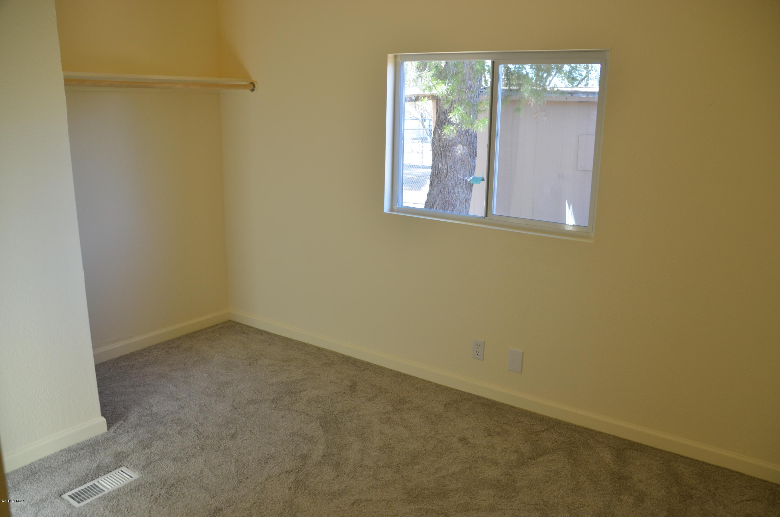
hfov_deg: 62.0
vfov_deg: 43.4
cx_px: 390
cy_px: 258
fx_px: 649
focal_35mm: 30
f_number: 5
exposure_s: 1/100
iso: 400
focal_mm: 20
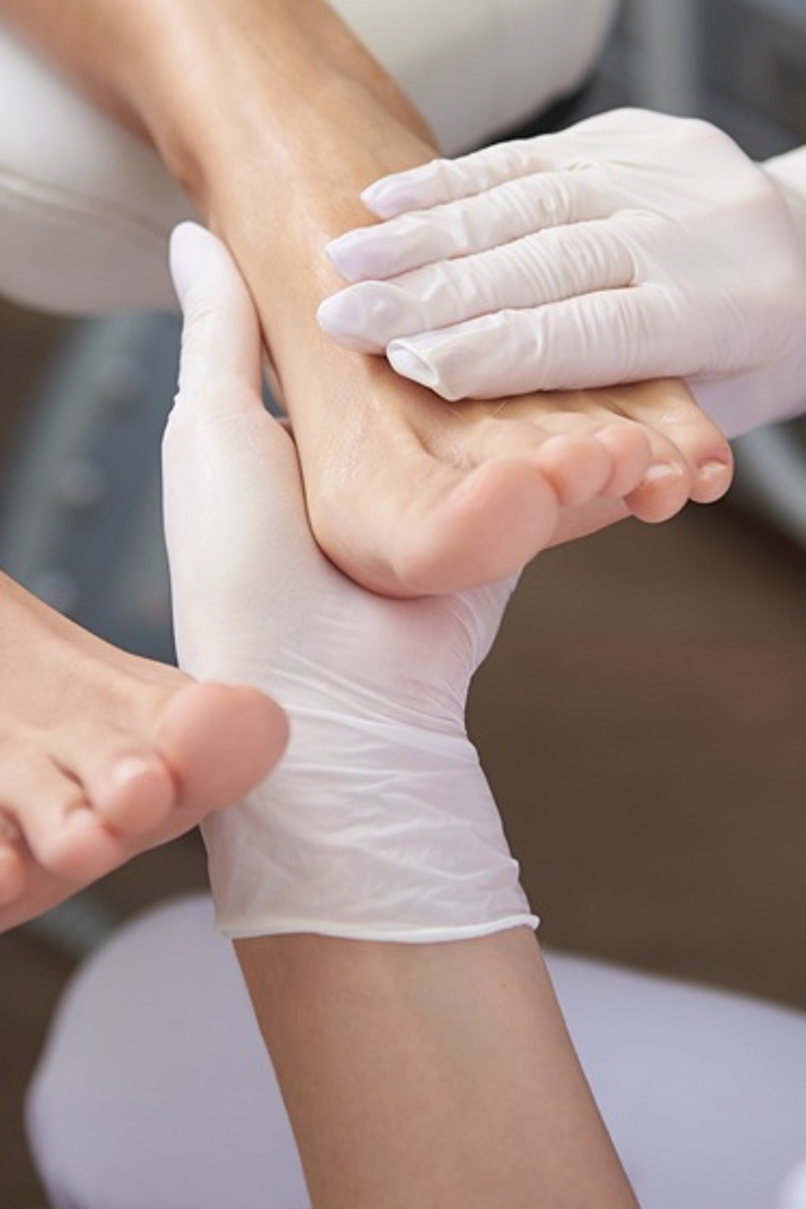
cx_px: 393
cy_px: 367
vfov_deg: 19.6
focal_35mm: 104
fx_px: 3495
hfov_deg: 13.2
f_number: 2.8
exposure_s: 1/125
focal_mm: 45
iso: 100
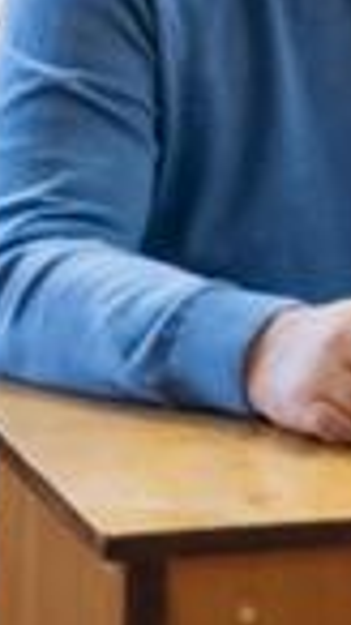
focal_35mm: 290
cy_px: 15
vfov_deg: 7.4
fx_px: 4804
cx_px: 967
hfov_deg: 4.1
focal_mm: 63
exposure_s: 1/160
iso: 1600
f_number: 2.8
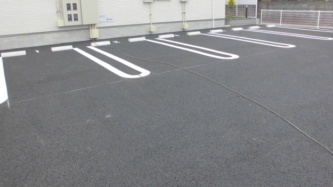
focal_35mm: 29
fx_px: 256
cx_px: 169
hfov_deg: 66.0
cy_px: 70
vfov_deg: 39.9
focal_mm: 4.6
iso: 100
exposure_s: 1/320
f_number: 3.5
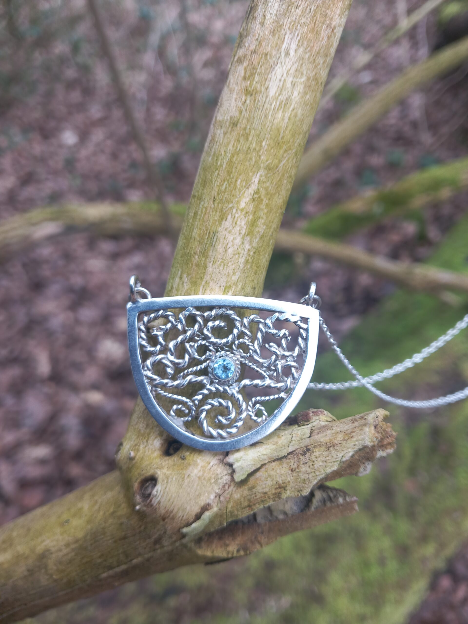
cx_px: 234
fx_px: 487
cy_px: 312
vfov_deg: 65.3
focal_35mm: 27
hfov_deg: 51.4
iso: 32
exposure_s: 1/50
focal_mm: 4
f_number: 1.8
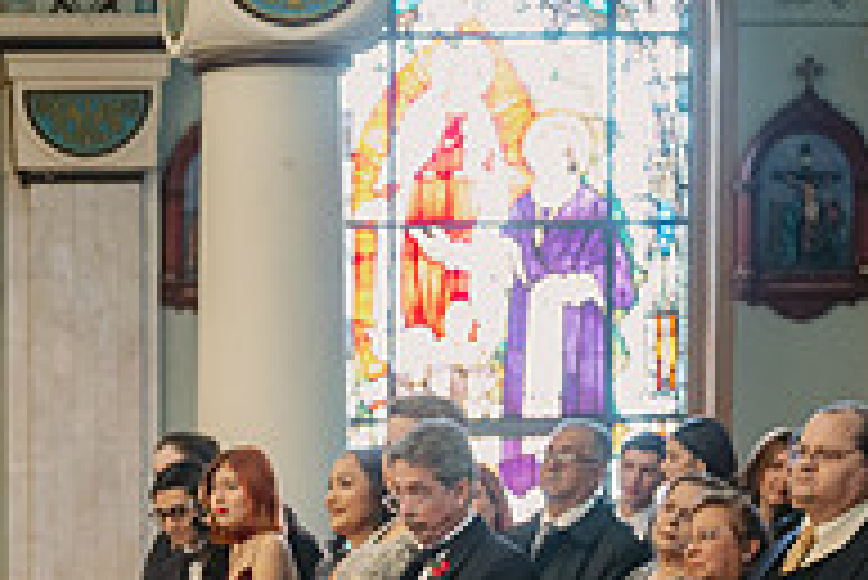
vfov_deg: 10.4
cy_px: 787
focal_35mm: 129
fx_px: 3113
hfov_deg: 15.2
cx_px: -216
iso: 2000
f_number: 2.8
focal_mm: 43
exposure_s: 1/250
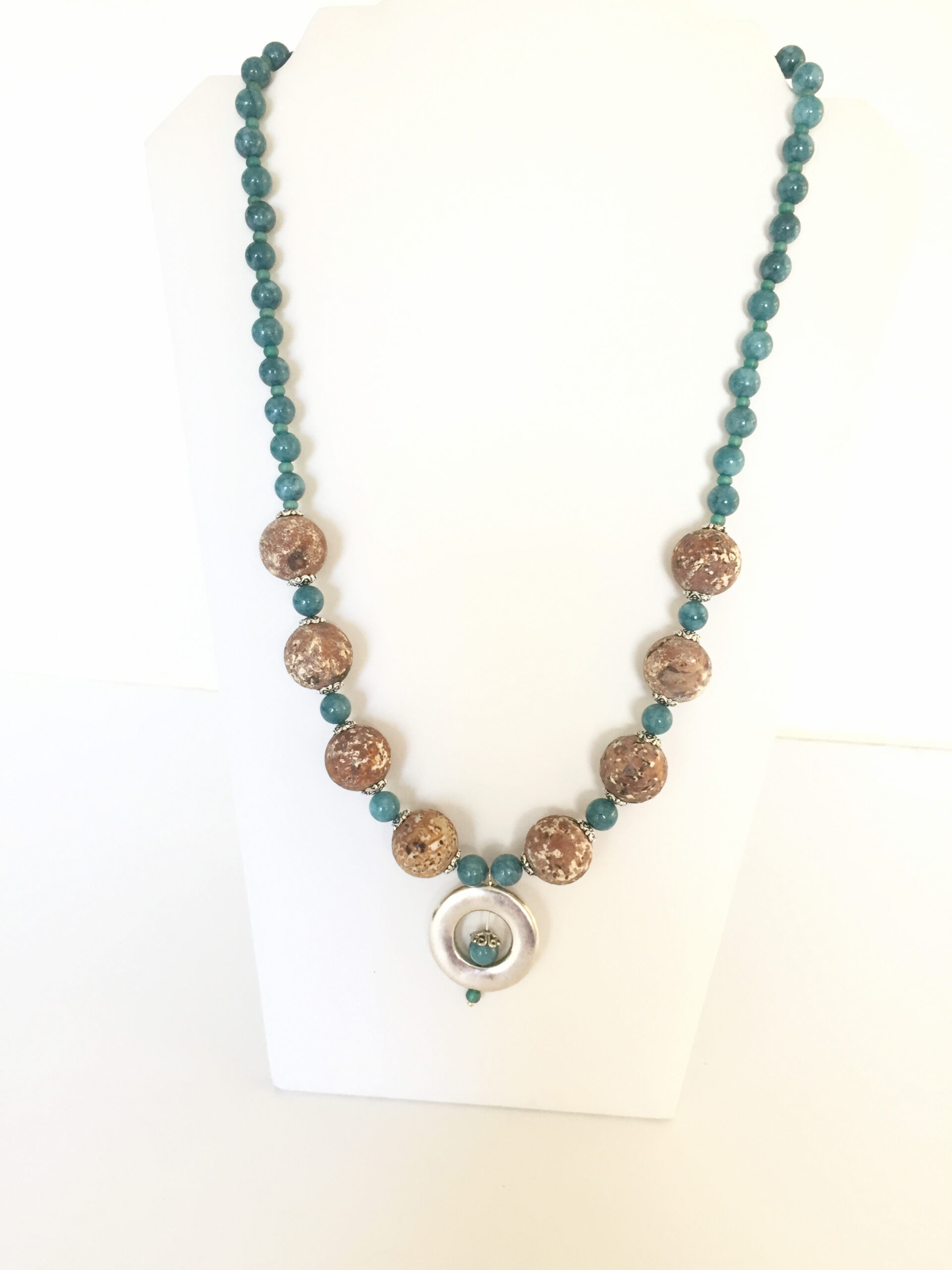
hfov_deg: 48.2
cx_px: 476
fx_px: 1063
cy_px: 635
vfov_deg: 61.7
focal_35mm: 29
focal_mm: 4.15
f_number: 2.2
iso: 100
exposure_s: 1/30
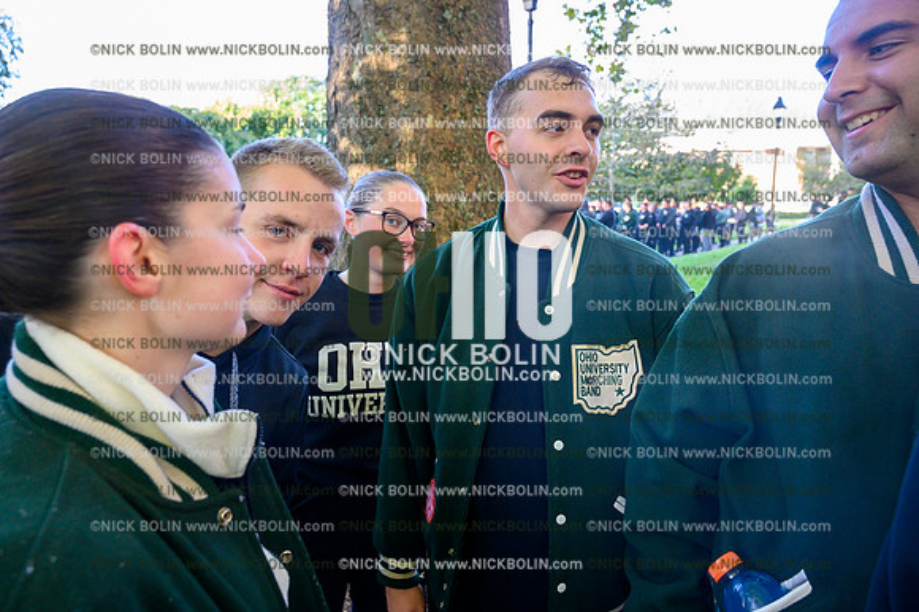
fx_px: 612
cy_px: 306
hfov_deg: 73.8
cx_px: 460
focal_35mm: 24
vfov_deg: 53.1
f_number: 5
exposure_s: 1/320
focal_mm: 24
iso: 4000
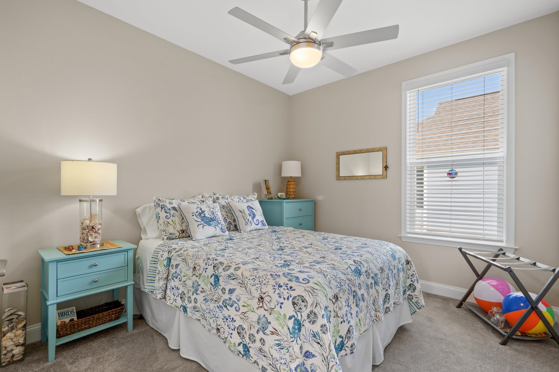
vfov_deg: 73.8
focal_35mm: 16
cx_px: 280
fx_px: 248
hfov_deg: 96.7
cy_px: 186
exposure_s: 1/15
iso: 800
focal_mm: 16
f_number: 8
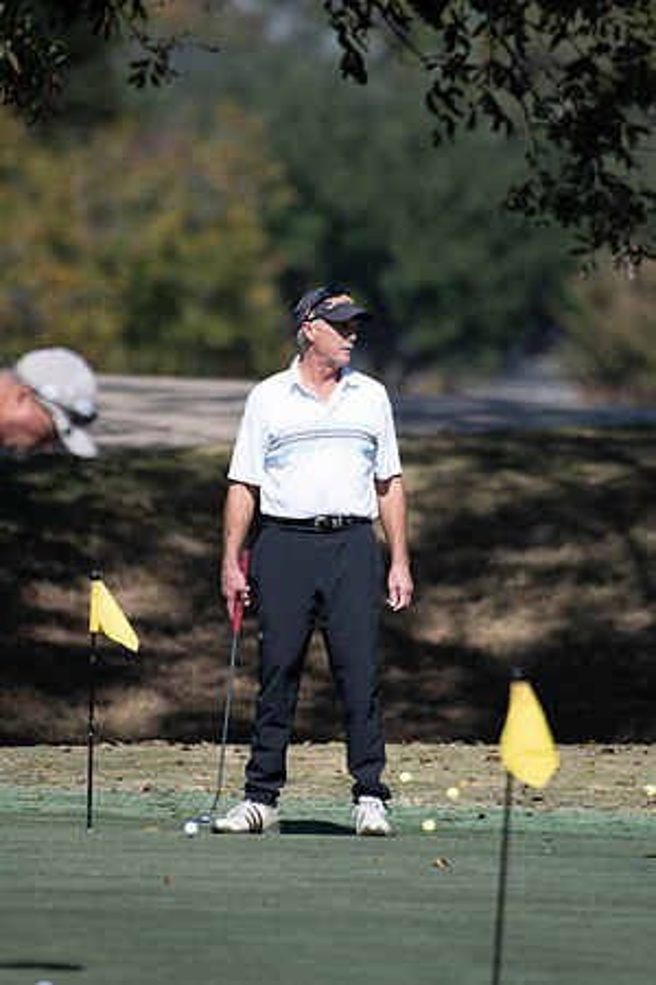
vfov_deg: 2.7
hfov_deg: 1.8
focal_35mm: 750
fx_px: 20498
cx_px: 328
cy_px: 492
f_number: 5.6
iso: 400
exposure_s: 1/2000
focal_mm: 500
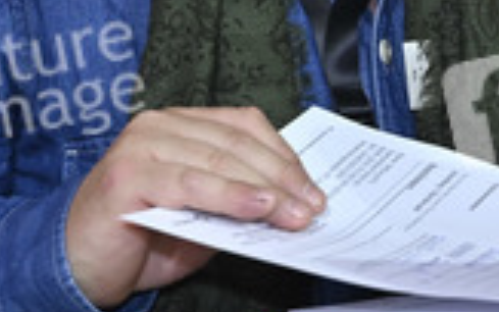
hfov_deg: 21.8
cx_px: 321
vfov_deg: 13.4
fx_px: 1292
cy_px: -58
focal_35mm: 95
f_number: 4
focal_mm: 38
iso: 1000
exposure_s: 1/200
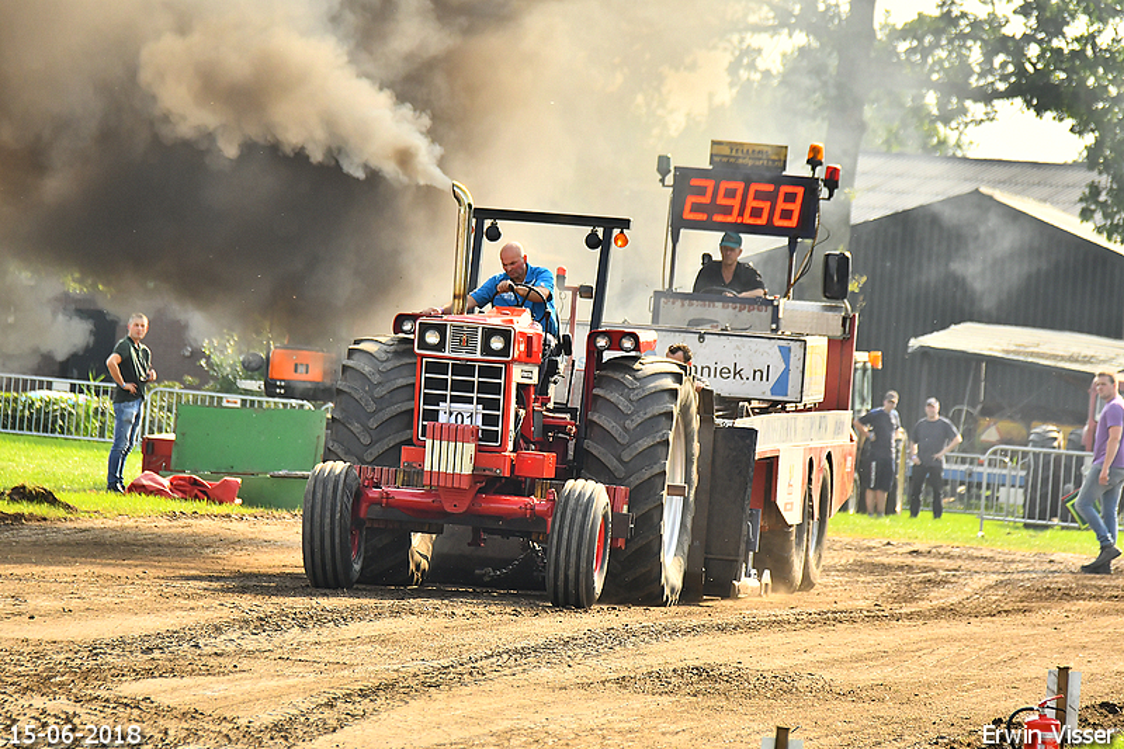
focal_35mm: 345
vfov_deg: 4.0
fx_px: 10769
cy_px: 374
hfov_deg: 6.0
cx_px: 562
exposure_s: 1/1250
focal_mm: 230
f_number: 7.1
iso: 500
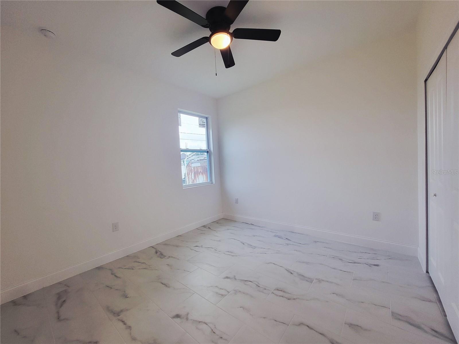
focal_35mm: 13
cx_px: 230
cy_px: 172
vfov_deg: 89.9
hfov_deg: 106.2
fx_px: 172
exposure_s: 1/60
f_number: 2.2
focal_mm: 1.74
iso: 160
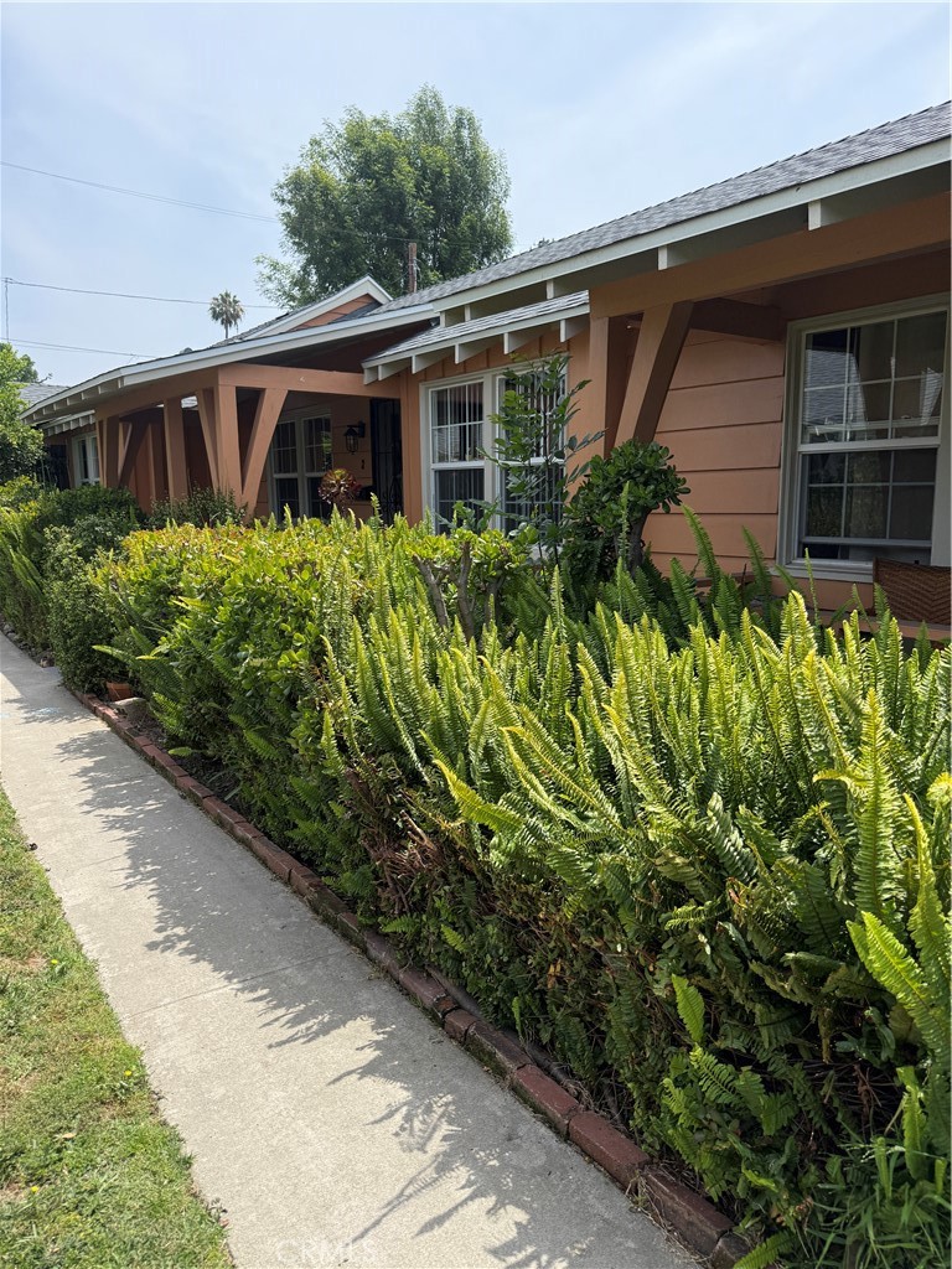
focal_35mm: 24
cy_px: 634
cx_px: 476
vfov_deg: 71.6
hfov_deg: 56.8
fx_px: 880
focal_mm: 6.76
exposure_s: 1/4405
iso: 100
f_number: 1.78
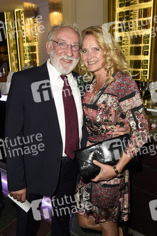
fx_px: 190
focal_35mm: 29
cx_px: 78
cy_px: 118
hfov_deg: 44.9
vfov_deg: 63.7
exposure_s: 1/50
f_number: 5.6
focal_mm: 29
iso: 800
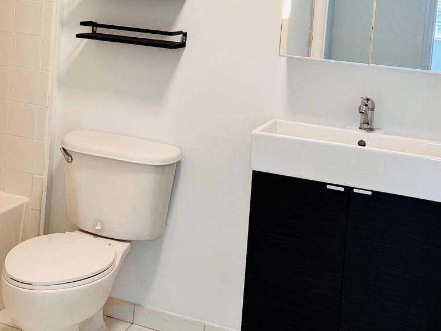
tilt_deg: -1.9
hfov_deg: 34.9
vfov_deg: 26.0
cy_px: 18
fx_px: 688
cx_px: 117
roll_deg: -4.3
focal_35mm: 54
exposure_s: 1/120
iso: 64
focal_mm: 5.7
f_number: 1.5
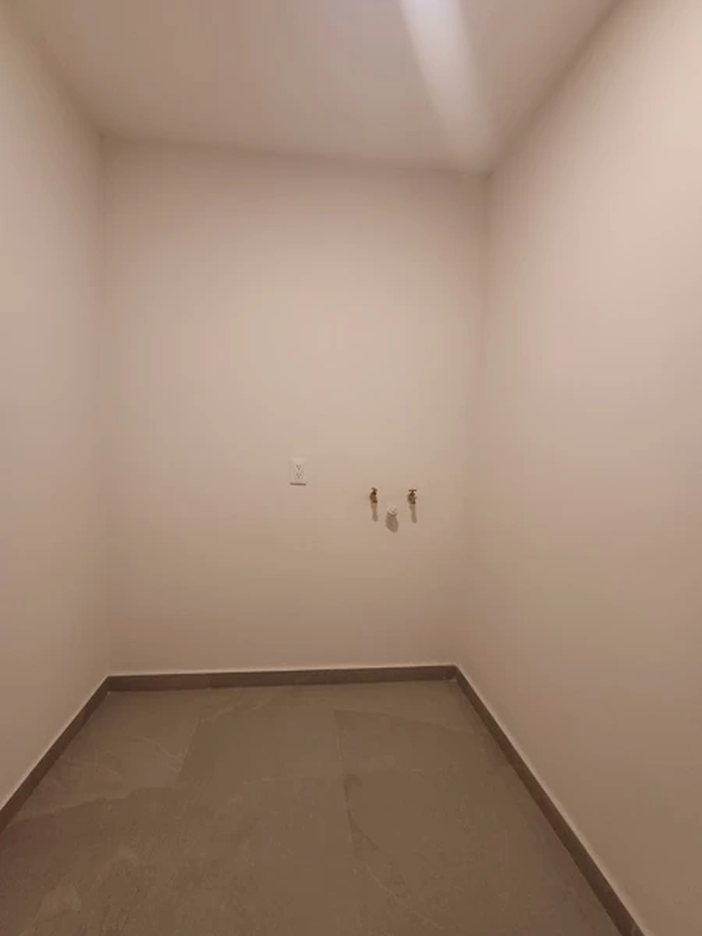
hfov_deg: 78.1
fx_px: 433
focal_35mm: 16
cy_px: 468
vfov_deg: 94.5
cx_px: 351
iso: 320
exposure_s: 1/25
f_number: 2.2
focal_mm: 1.64
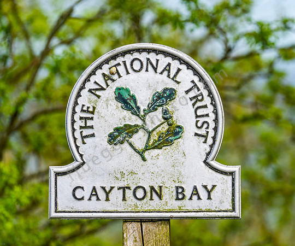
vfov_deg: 6.9
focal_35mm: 231
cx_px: 184
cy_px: 123
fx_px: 2049
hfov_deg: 8.2
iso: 100
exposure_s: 1/160
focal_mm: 200
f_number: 5
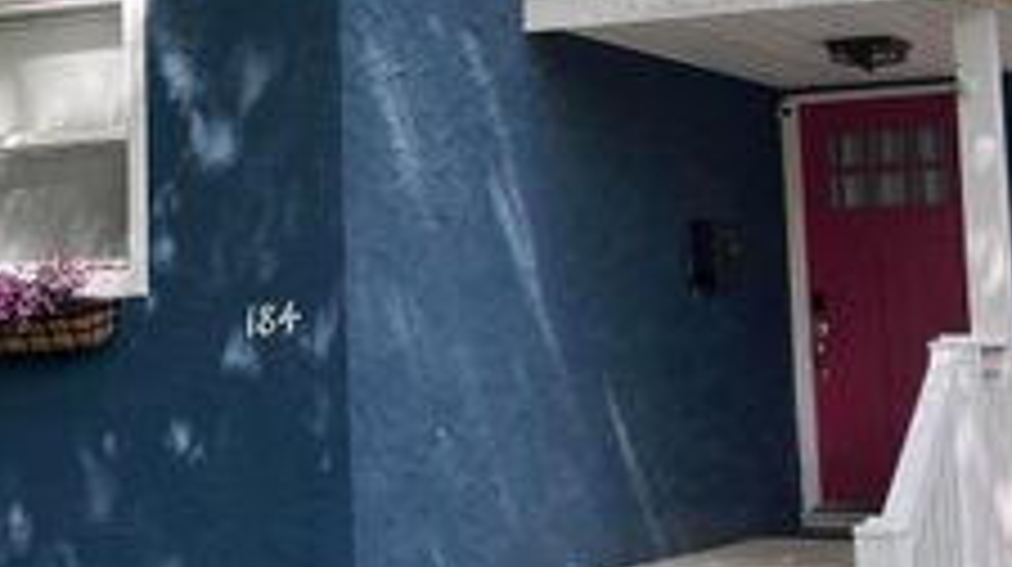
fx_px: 2252
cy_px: 70
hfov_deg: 25.2
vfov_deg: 14.2
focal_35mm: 84
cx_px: 324
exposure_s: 1/654
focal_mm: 5.7
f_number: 1.5
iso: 50
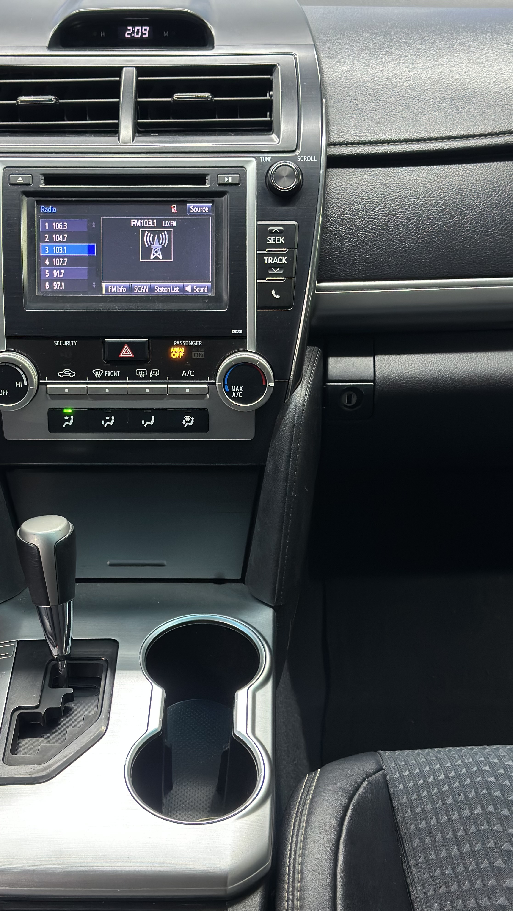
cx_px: 233
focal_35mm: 53
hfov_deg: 22.6
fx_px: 1282
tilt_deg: -29.3
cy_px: 455
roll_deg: +0.3
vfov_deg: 39.2
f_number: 1.78
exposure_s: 1/50
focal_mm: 6.86
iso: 200
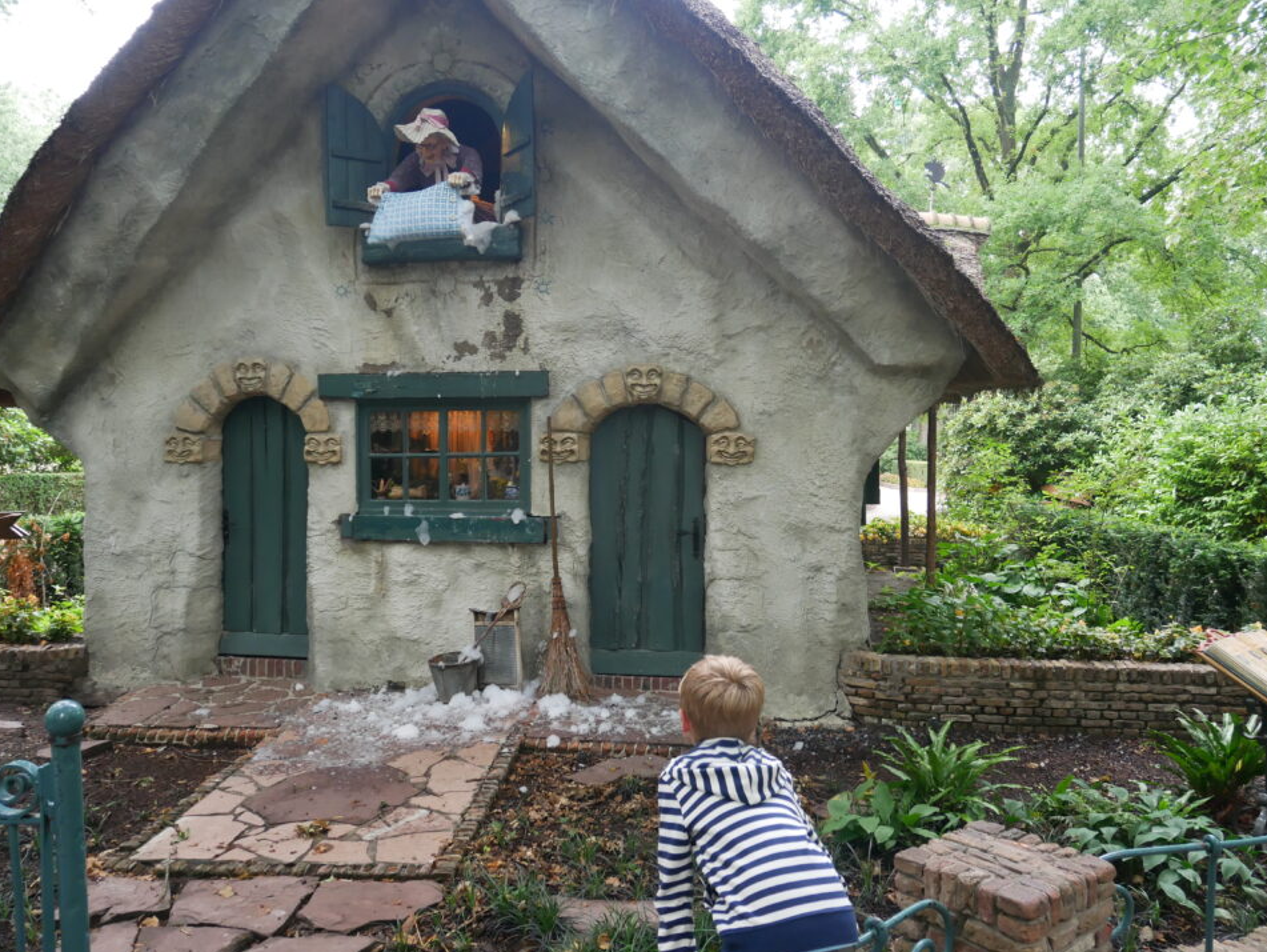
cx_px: 647
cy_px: 470
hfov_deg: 63.4
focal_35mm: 28
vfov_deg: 49.8
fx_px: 1025
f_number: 3.5
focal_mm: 13
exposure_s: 1/60
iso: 640
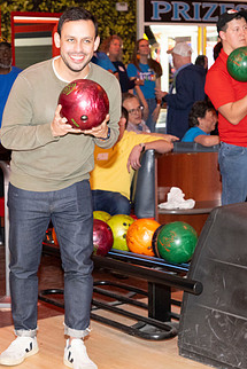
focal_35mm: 88
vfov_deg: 23.1
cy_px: 182
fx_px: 905
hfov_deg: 15.5
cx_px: 136
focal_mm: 42
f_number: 5.6
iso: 2000
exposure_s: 1/100
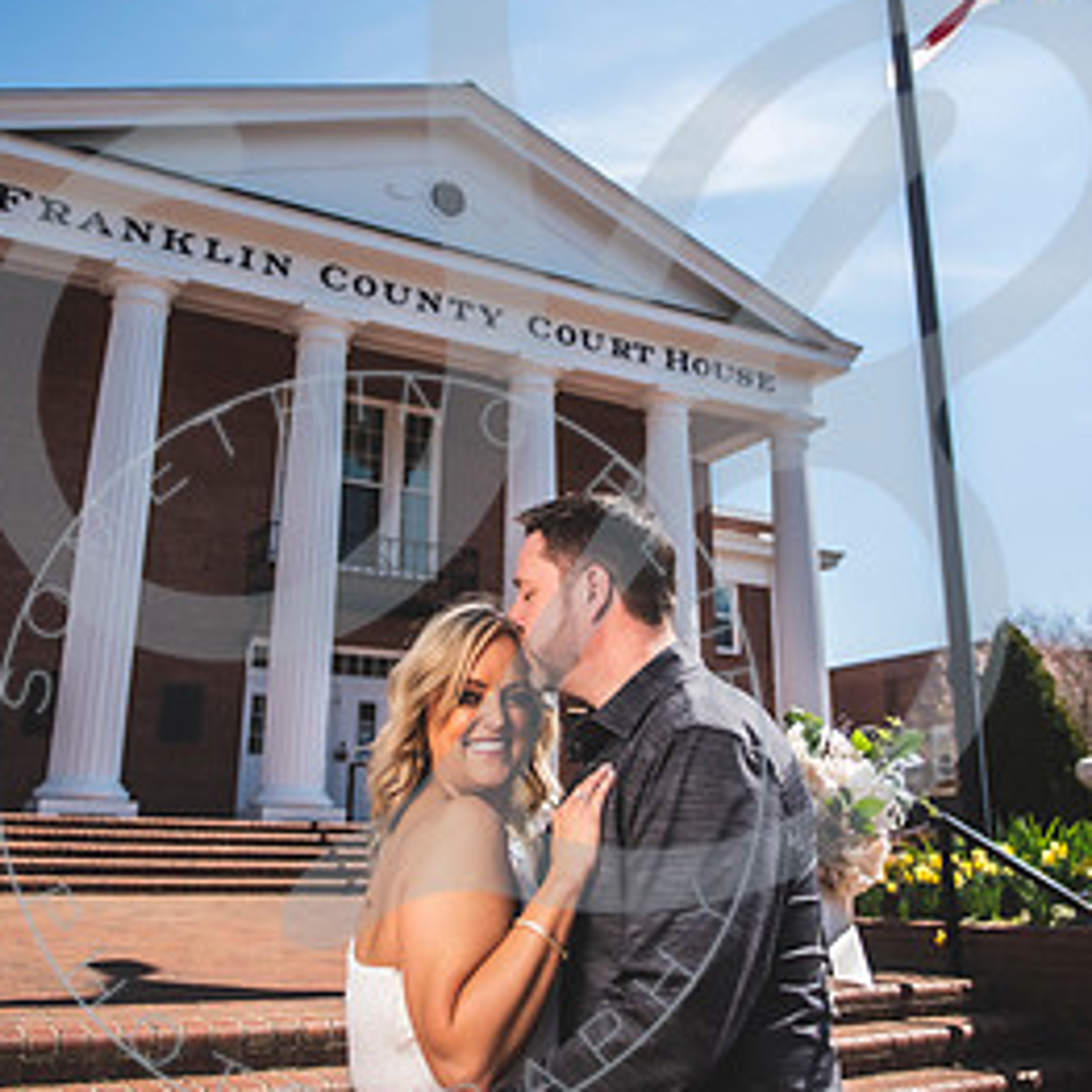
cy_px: 442
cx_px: 567
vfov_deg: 47.0
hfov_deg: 47.2
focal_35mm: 35
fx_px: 1249
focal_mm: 24
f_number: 2.8
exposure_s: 1/2500
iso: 100
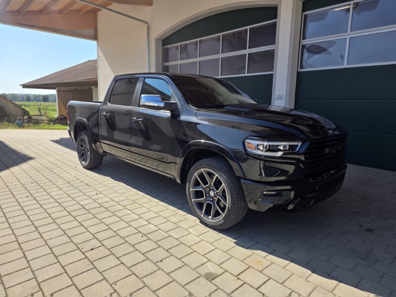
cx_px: 198
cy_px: 148
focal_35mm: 23
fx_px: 263
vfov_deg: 58.9
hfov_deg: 73.9
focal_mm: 6.25
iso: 80
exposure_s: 1/4333
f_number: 1.7
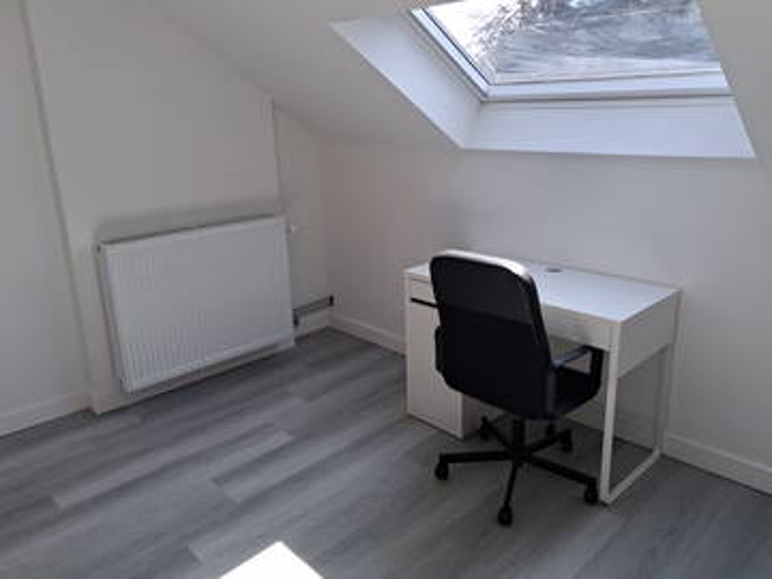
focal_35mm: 27
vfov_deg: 51.4
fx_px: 602
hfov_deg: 65.3
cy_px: 290
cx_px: 386
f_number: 1.8
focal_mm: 4
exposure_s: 1/100
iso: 20
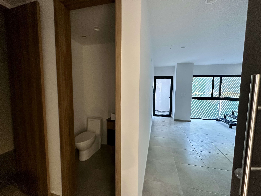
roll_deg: +1.3
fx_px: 106
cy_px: 98
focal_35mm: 14
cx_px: 130
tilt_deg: -4.6
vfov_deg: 85.7
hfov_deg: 102.1
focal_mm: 2.22
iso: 500
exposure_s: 1/60
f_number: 2.2
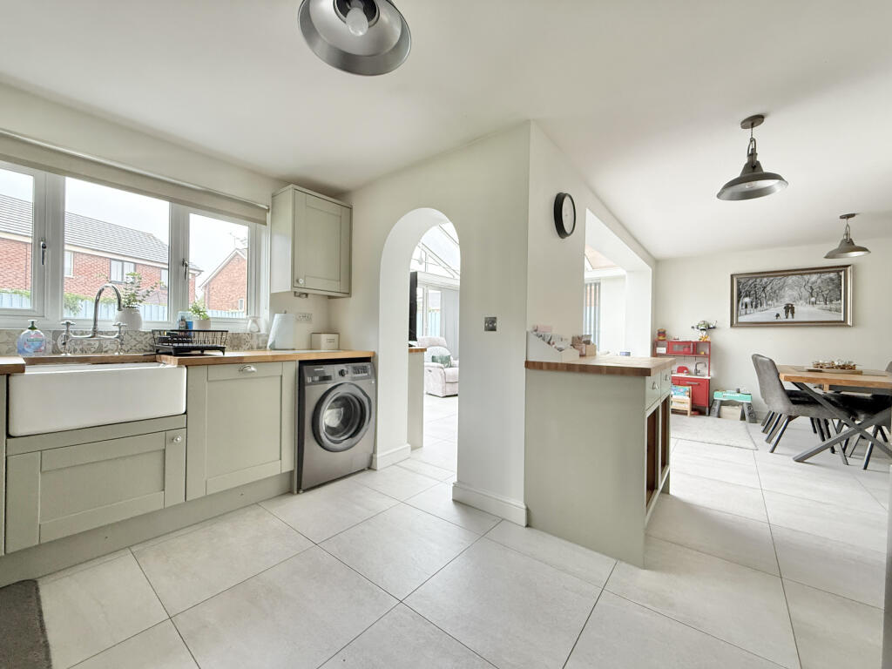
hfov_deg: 102.1
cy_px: 334
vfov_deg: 85.7
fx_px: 361
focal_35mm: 14
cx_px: 446
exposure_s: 1/60
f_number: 2.2
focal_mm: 2.22
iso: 400
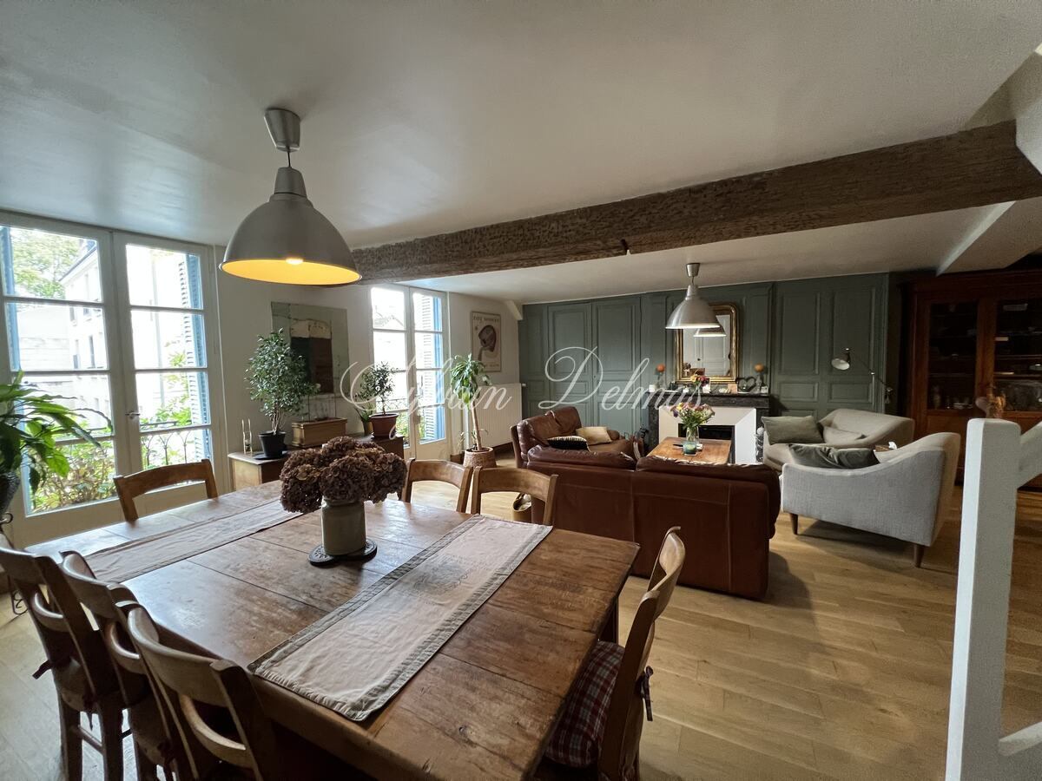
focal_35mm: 13
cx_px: 521
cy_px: 390
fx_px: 391
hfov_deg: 106.2
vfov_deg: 89.9
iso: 320
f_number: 1.8
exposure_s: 1/50
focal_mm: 1.57
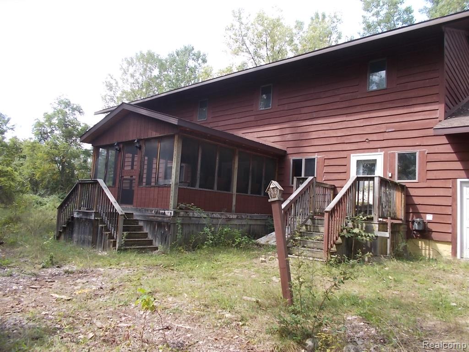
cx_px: 234
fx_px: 352
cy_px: 176
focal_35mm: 26
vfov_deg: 53.1
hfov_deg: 67.3
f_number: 3.2
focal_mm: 4.6
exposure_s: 1/200
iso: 80
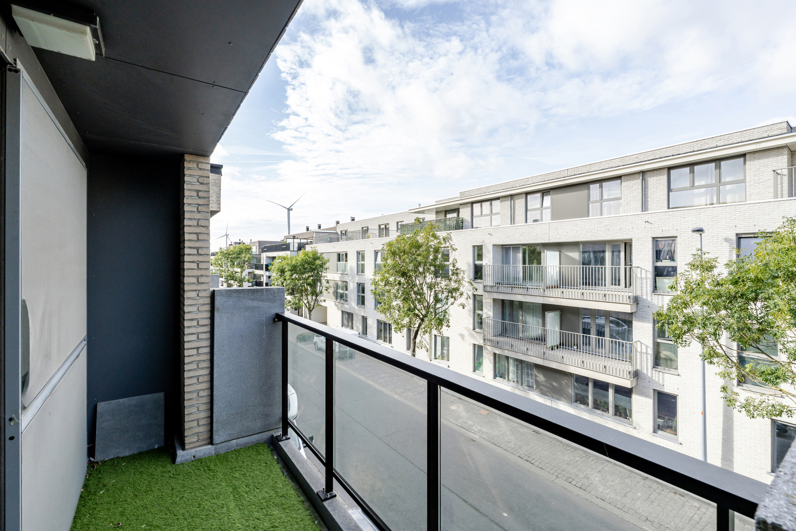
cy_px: 266
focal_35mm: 16
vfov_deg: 73.7
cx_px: 398
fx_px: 354
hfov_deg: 96.7
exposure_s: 1/100
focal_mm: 16
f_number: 11
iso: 250
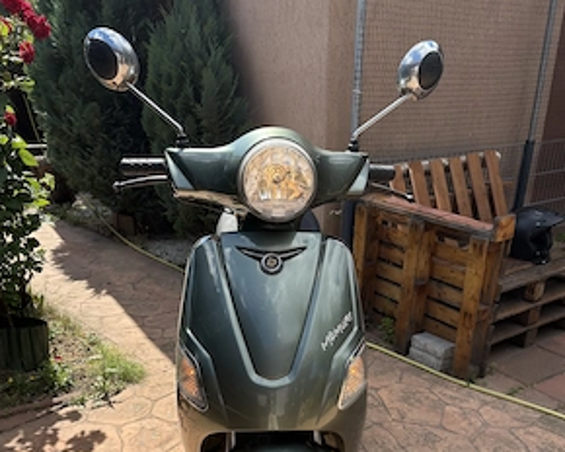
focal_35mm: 35
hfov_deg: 51.5
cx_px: 277
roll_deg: +0.7
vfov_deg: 40.5
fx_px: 585
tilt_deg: -25.9
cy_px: 360
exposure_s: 1/2012
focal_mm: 5.96
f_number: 1.6
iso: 50
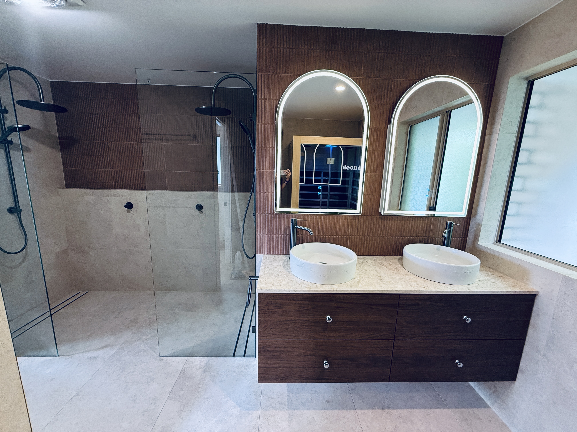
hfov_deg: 102.1
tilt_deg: -10.4
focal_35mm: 14
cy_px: 216
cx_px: 288
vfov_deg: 85.7
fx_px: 233
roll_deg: -1.9
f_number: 2.2
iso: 250
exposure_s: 1/100
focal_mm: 2.22
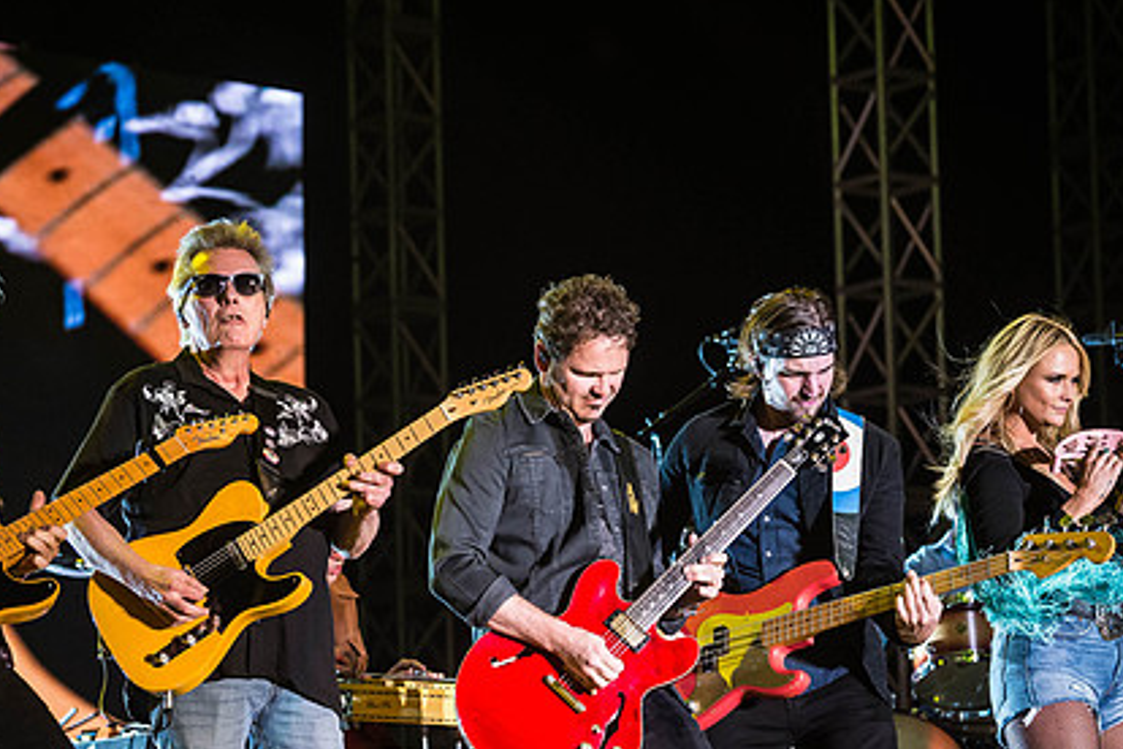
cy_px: 467
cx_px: 580
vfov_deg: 8.8
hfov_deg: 13.2
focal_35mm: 156
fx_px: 4866
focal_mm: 102
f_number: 4
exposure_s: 1/400
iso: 3200
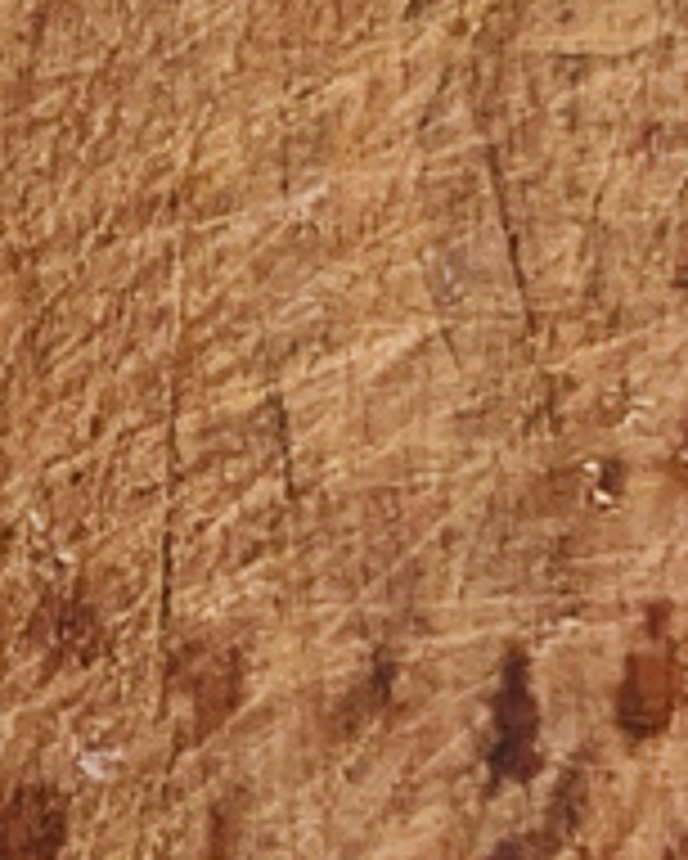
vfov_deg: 14.2
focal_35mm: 136
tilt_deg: -88.6
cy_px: 387
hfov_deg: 10.3
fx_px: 3459
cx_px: -764
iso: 400
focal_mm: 4.25
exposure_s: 1/40
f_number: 1.8
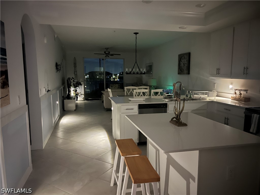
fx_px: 195
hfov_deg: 67.3
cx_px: 130
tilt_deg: -7.4
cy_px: 98
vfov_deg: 53.1
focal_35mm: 26
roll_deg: +0.1
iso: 1000
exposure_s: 1/2
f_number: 1.5
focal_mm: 5.7
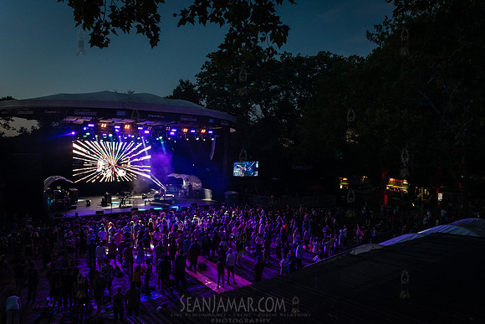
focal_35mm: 24
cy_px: 162
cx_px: 242
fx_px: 325
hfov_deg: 73.4
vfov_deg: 52.9
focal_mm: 24
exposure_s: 1/320
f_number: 4
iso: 4000
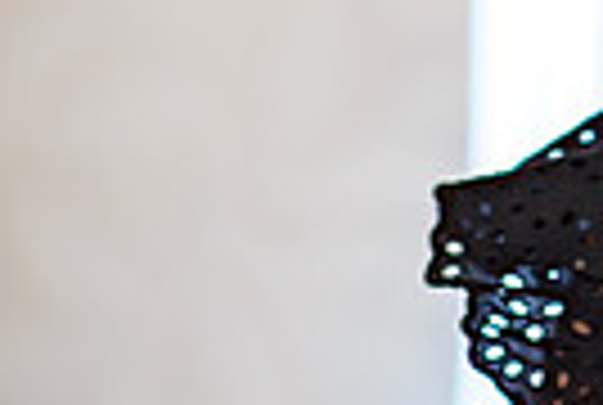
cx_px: 1188
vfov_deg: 3.0
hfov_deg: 4.5
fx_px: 7621
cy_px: -160
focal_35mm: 454
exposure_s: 1/100
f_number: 1.8
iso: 140
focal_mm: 105
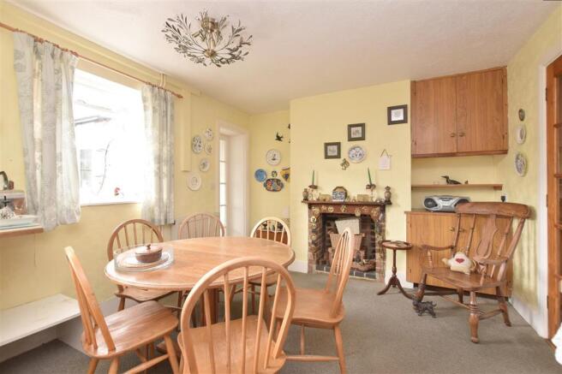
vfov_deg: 77.3
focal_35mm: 15
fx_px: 234
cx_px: 281
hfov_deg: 100.4
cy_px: 187
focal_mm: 10
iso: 500
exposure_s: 1/15
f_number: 9
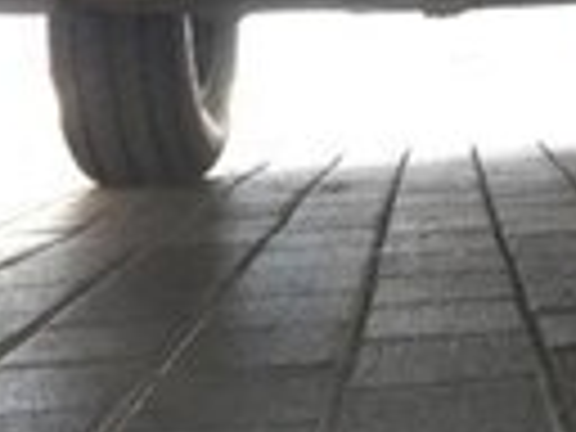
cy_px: -412
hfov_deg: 12.9
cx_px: 675
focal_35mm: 149
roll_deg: +2.5
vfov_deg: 9.4
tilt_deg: +8.3
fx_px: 2479
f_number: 2.2
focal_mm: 4.15
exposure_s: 1/33
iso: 125
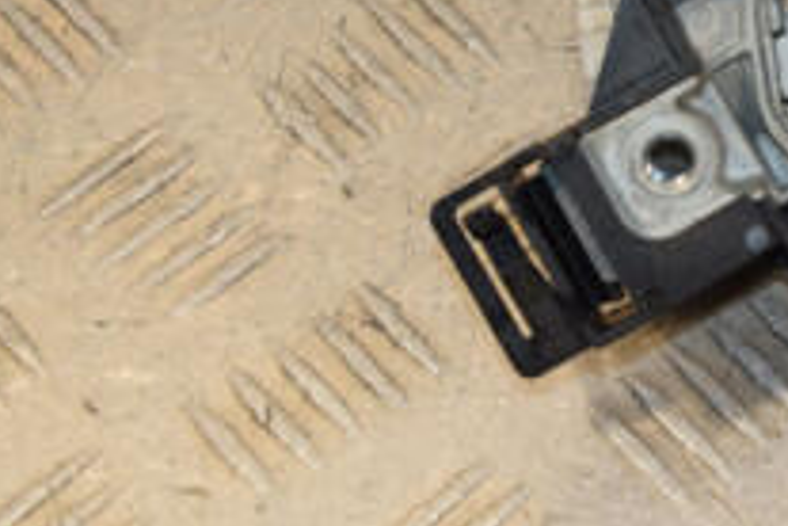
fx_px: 3808
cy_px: -202
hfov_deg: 11.5
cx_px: 1001
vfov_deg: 7.8
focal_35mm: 174
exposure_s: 1/200
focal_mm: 40
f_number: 9
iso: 800
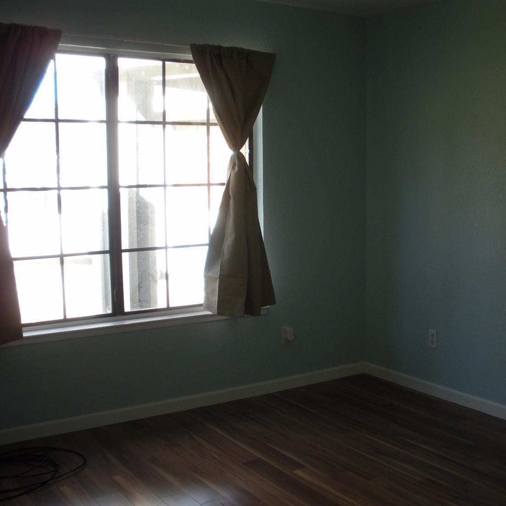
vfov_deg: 40.0
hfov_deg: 39.8
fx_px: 695
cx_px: 311
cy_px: 254
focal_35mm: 42
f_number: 3.5
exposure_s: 1/66.5
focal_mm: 6.3
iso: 146
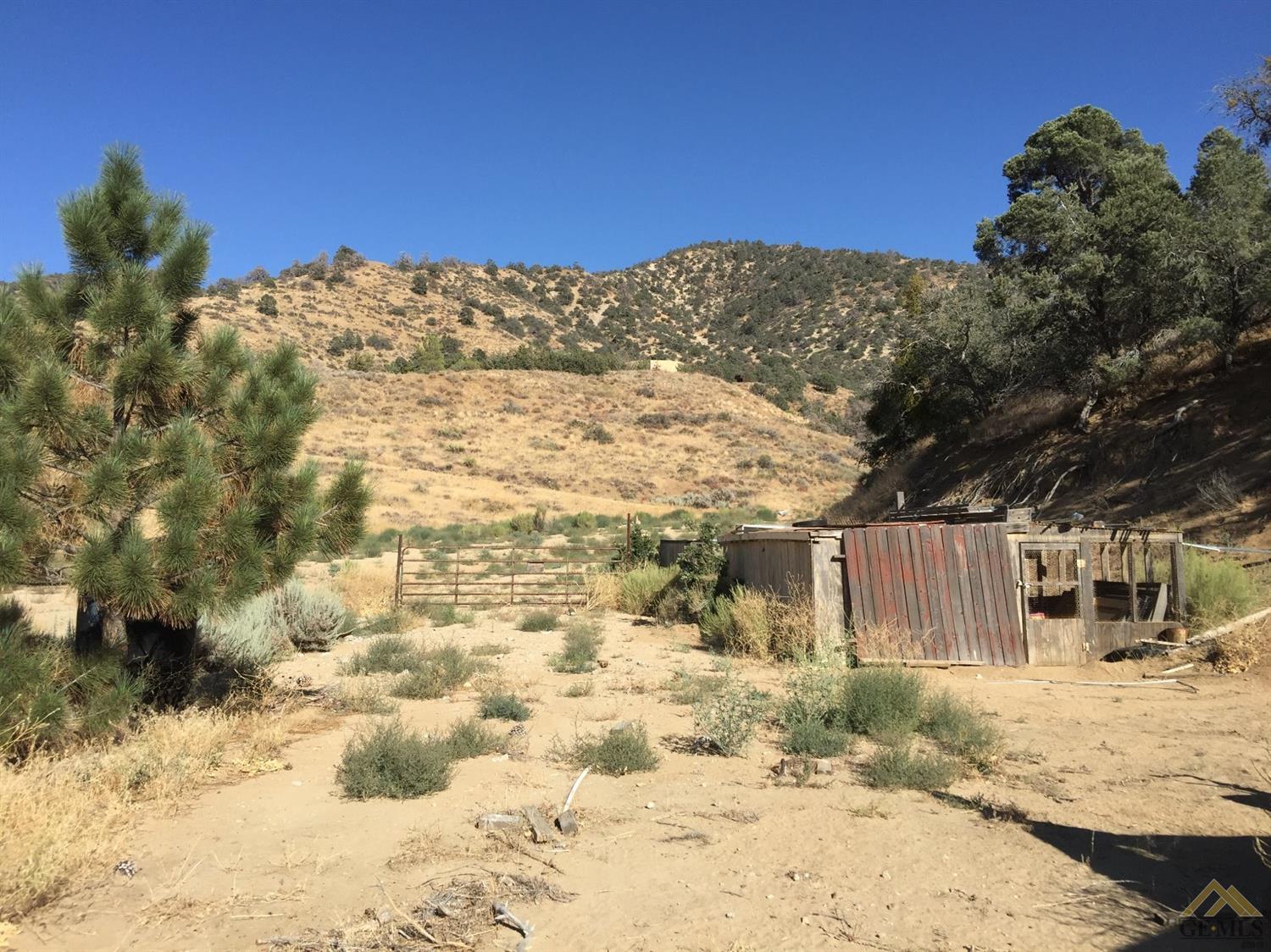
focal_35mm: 29
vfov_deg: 48.2
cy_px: 476
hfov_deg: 61.7
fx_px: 1064
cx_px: 636
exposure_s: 1/2083
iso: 32
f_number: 2.2
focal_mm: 4.15
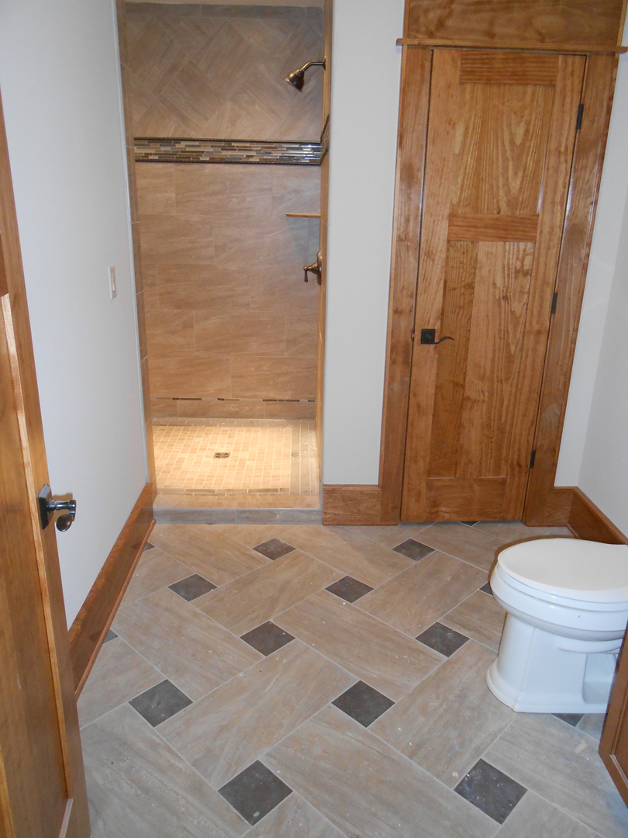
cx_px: 314
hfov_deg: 53.1
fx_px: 629
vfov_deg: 67.3
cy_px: 419
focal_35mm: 26
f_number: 3.5
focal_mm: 4.6
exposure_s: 1/25
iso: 400
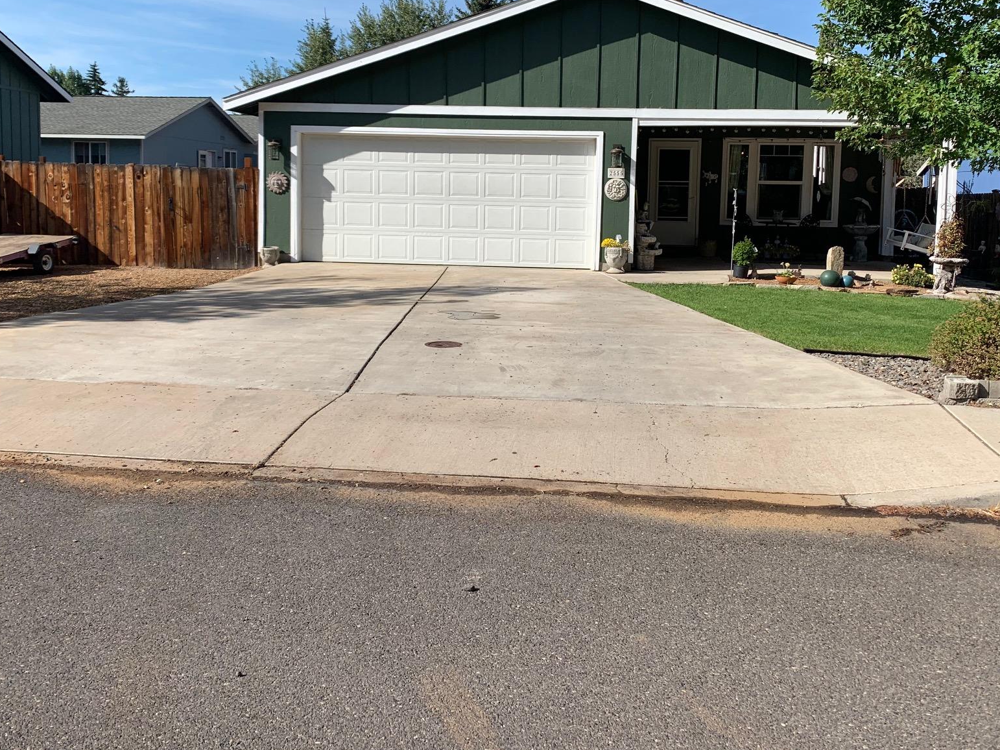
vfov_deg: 41.5
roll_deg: -0.9
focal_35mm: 34
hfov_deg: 53.9
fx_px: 982
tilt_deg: -3.4
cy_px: 284
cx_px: 541
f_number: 1.8
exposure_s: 1/2309
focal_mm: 4.25
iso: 25
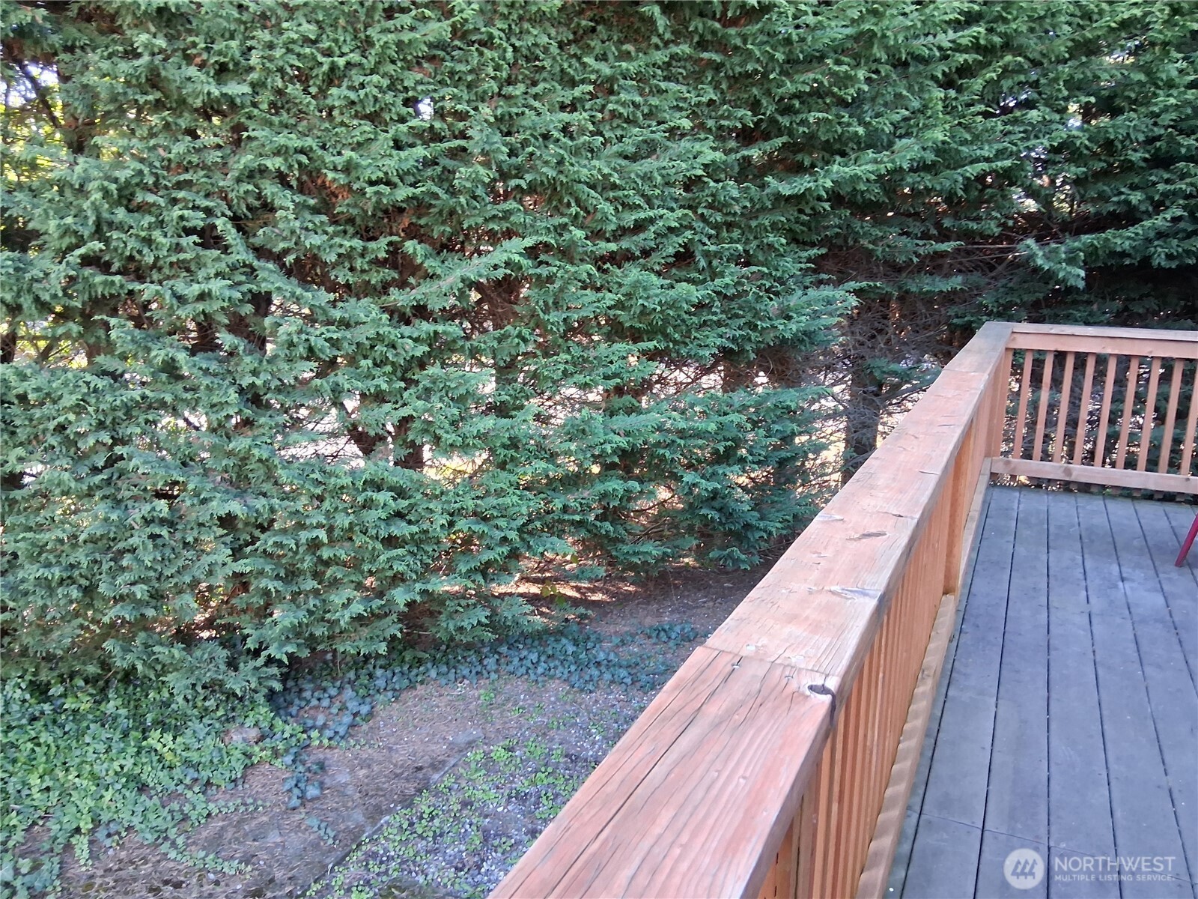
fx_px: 900
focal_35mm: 26
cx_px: 599
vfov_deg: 53.1
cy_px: 450
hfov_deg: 67.3
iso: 400
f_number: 1.8
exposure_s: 1/100
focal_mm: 3.98
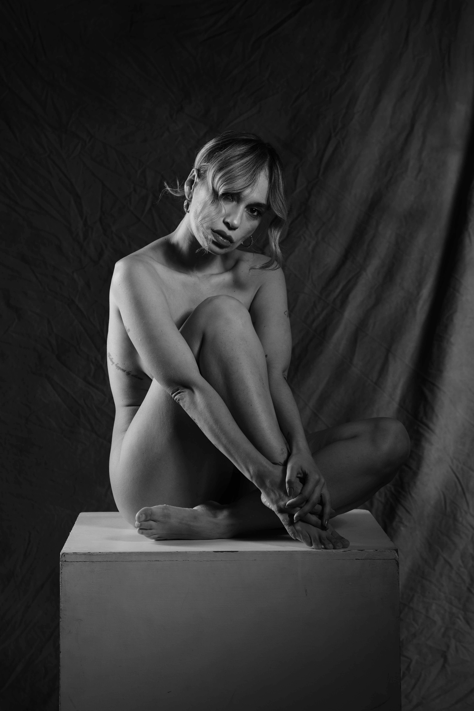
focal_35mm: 102
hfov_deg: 13.4
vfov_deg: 20.0
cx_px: 237
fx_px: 2015
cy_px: 356
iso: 100
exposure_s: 1/160
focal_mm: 85
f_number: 5.6
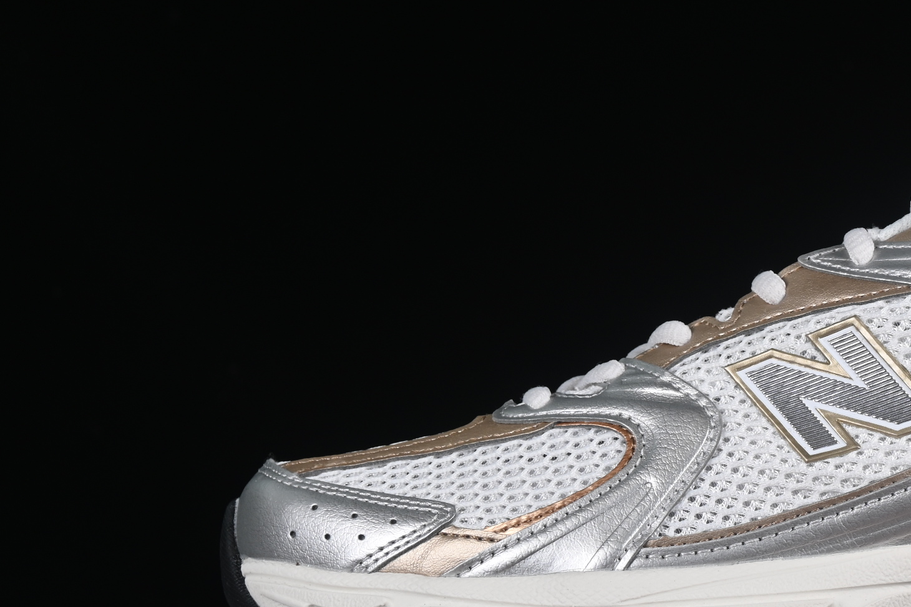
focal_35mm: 143
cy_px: 355
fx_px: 3618
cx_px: 854
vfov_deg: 9.6
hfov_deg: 14.2
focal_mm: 50
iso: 160
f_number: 8
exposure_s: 1/80
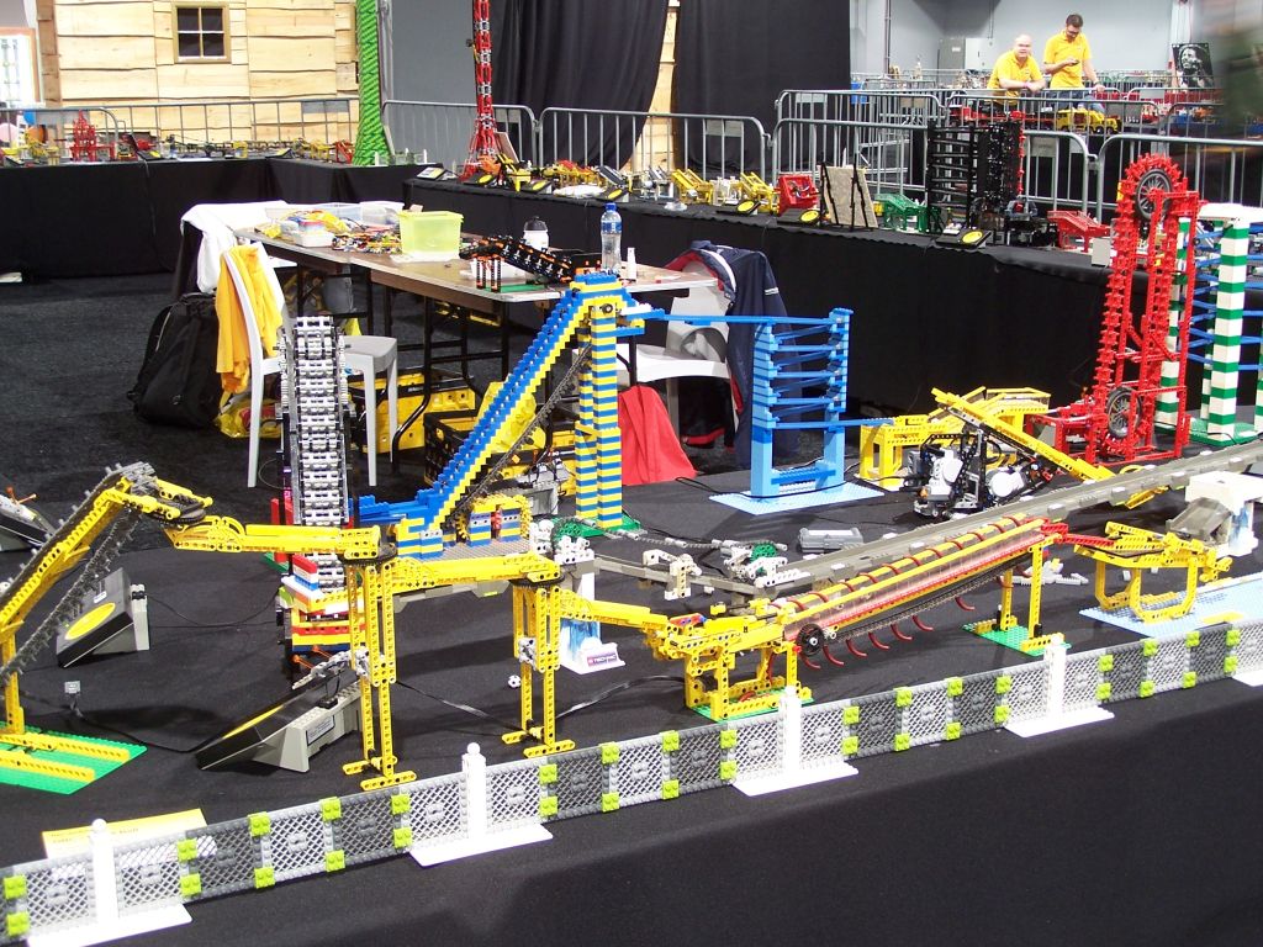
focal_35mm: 51
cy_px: 474
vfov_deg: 28.6
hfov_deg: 37.5
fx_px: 1861
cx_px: 632
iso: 80
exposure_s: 1/2
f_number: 3
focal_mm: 8.5
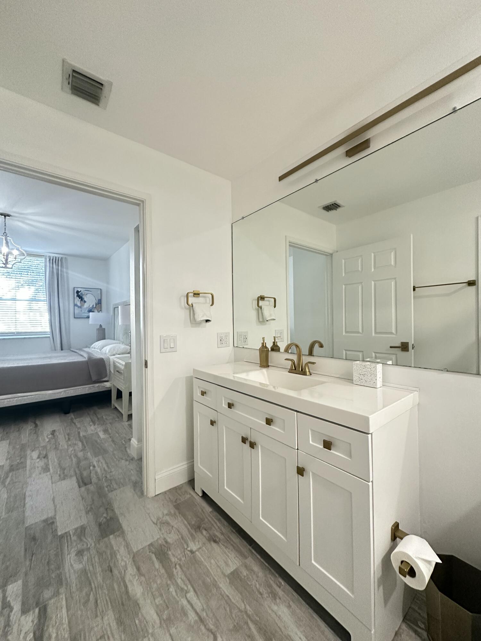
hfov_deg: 85.7
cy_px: 320
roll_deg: +0.2
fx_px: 259
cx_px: 240
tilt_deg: +0.3
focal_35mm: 14
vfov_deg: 102.1
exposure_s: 1/60
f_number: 2.2
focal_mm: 2.22
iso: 500
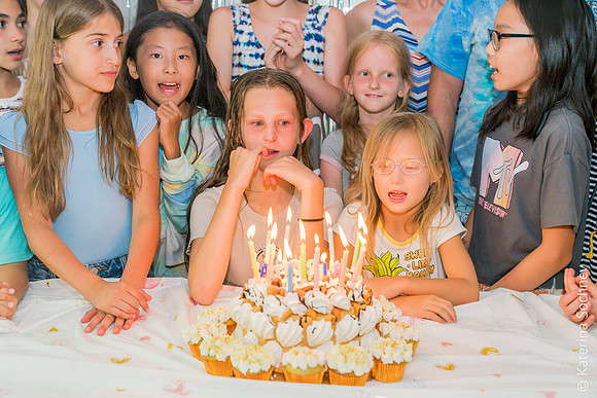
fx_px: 862
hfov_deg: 38.2
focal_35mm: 52
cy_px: 199
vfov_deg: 26.0
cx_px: 298
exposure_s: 1/250
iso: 5000
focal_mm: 52
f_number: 4.5
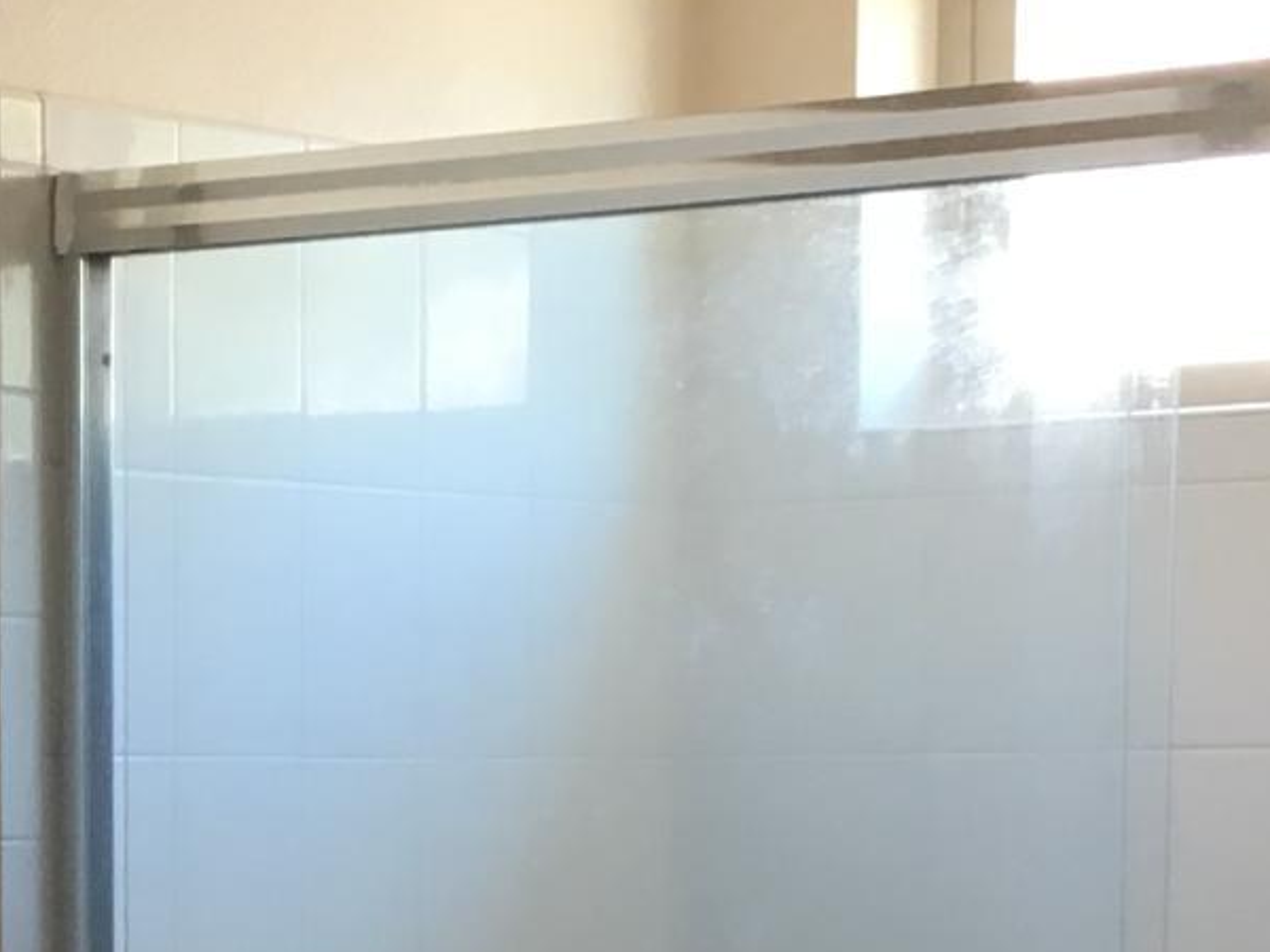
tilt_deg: -6.4
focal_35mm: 145
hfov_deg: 13.2
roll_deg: +0.6
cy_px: 1221
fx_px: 5320
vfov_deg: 10.0
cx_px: -284
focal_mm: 4.15
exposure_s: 1/30
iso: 50
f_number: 2.2
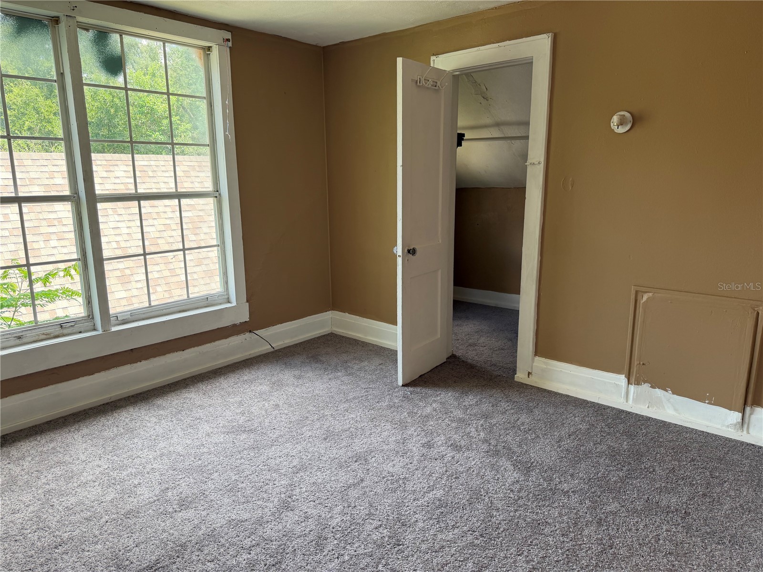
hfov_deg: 71.6
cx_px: 382
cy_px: 286
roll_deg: -0.2
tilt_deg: -12.4
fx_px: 529
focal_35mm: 24
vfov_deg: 56.8
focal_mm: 6.76
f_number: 1.78
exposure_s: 1/187
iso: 100
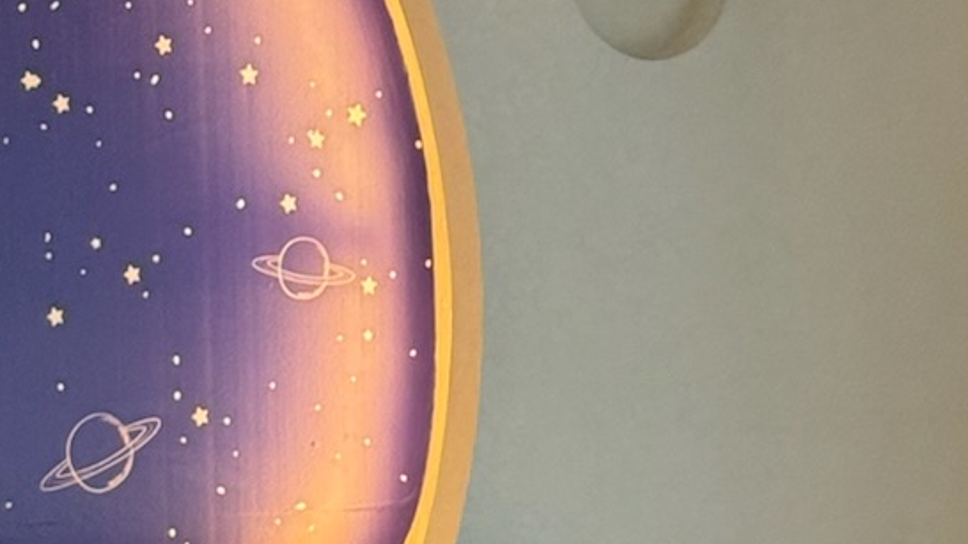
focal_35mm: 196
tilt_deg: -3.9
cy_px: 583
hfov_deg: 10.8
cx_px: 1122
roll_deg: +0.1
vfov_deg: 6.2
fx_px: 5030
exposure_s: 1/50
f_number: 1.78
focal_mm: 6.76
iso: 80
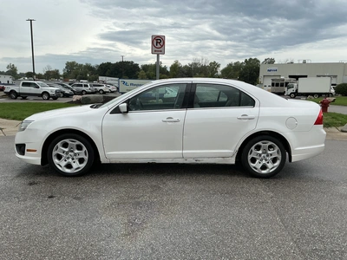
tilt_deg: -6.2
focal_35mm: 28
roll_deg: -1.2
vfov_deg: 49.7
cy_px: 130
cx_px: 174
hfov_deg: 63.4
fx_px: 281
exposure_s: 1/620
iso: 25
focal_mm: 3
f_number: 1.8
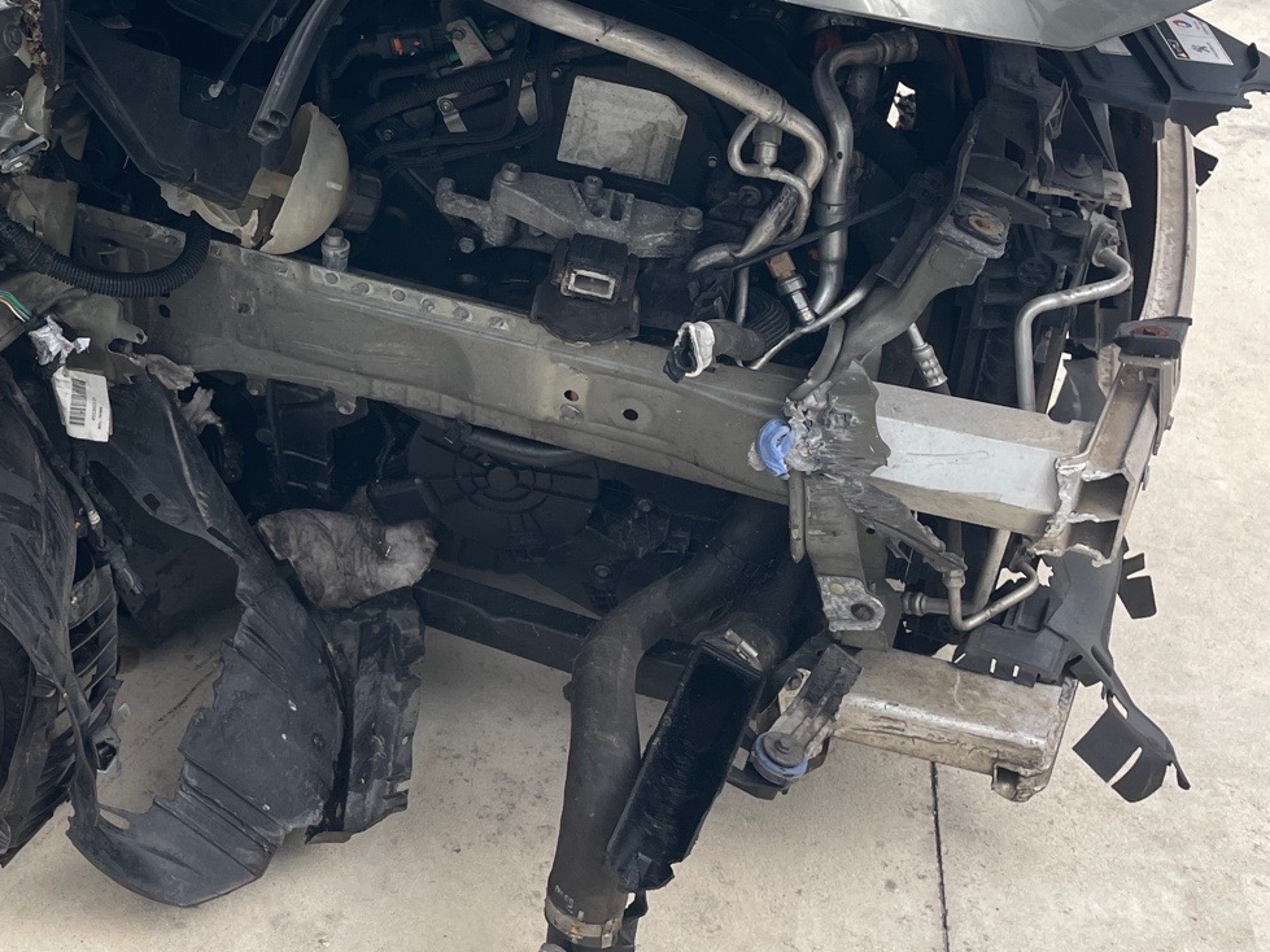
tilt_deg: -28.3
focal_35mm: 51
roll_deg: +3.6
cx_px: 202
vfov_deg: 27.7
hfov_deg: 35.9
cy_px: 128
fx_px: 1871
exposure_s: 1/694
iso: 32
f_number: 1.6
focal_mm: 4.2
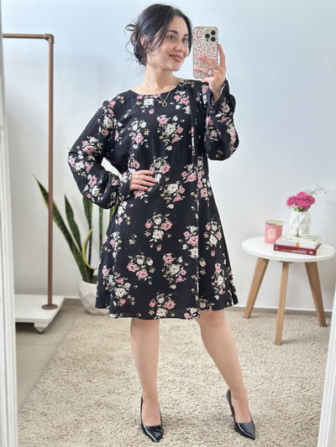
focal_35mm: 48
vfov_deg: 39.6
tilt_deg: -22.2
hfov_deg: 30.3
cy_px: 224
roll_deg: -2.8
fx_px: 621
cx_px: 168
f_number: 1.78
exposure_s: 1/60
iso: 250
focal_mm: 6.86
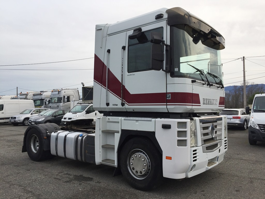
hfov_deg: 61.7
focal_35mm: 29
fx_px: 222
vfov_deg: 48.2
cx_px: 132
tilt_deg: +2.5
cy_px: 100
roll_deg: -0.6
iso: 32
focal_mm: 4.15
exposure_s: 1/100
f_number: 2.2
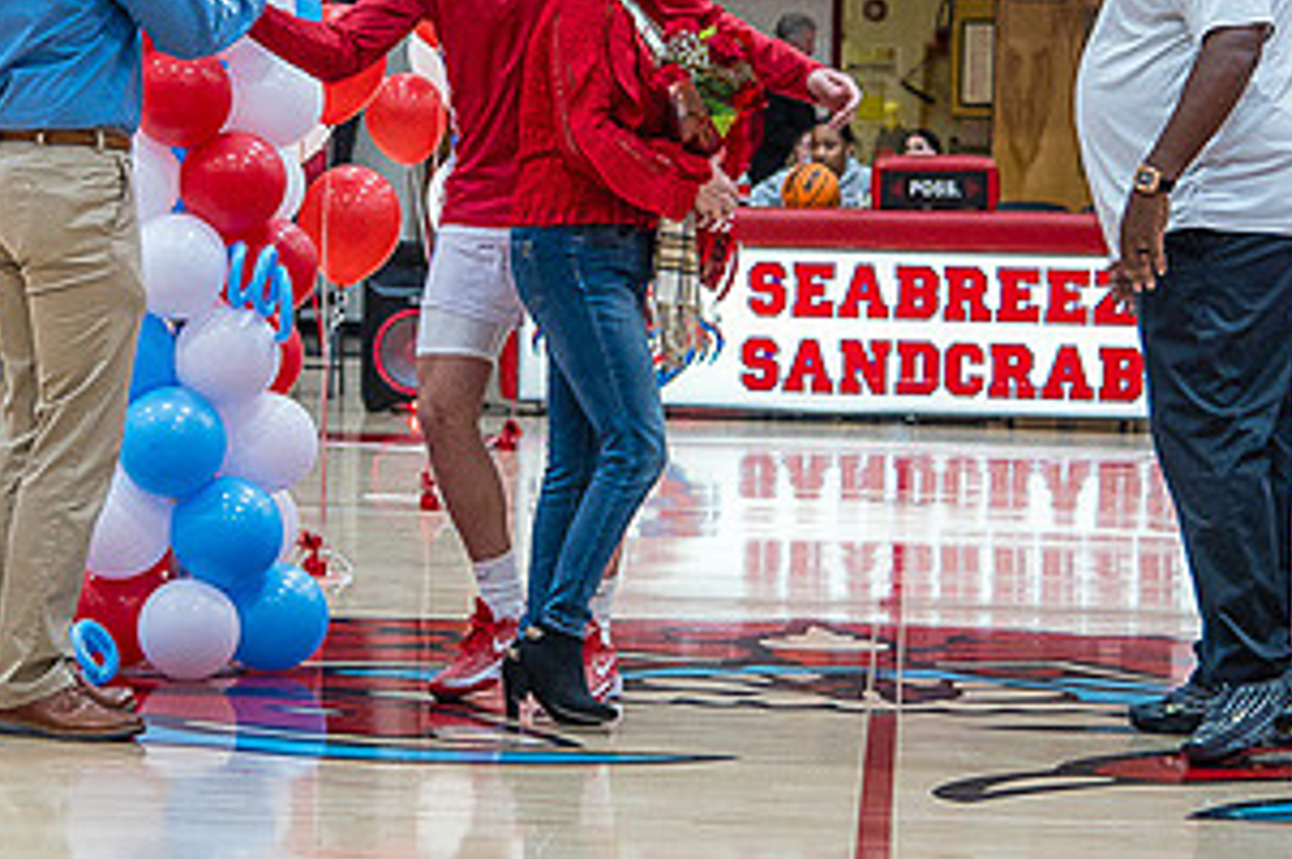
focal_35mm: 135
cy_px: 271
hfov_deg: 15.2
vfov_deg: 10.1
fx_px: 4840
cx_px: 468
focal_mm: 70
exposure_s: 1/320
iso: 2000
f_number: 4
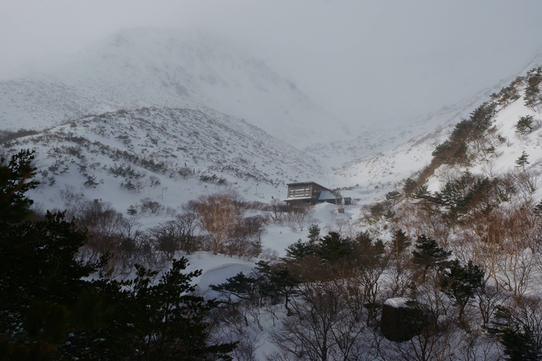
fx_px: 663
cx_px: 287
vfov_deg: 30.5
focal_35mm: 44
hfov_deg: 44.5
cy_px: 192
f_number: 8
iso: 200
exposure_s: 1/2000
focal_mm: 40
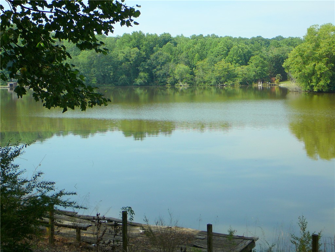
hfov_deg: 34.9
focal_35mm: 55
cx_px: 168
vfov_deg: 26.6
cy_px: 126
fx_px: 532
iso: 80
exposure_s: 1/500
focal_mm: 8.2
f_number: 3.5
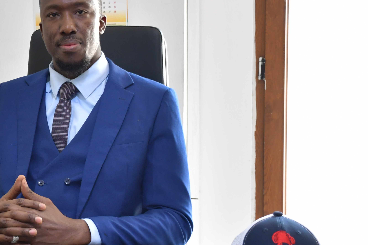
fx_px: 838
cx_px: 15
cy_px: 110
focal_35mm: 82
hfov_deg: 23.9
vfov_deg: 16.6
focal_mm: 26
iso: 800
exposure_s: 1/60
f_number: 3.8
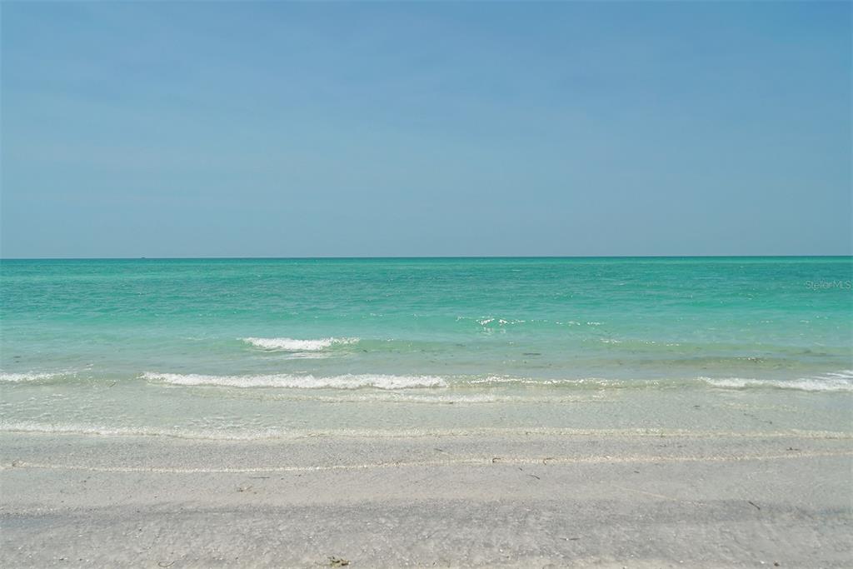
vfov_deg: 37.9
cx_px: 426
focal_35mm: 35
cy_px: 284
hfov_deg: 54.4
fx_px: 829
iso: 100
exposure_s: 1/800
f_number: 8
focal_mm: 35
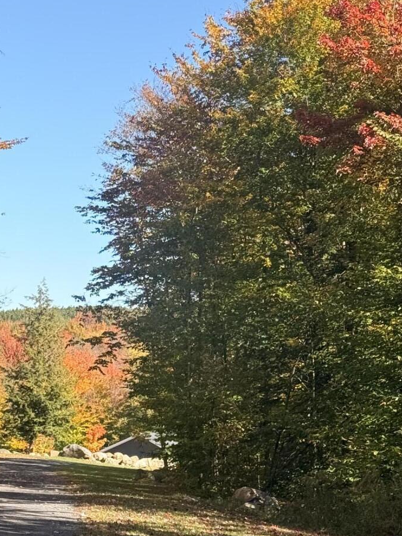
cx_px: 99
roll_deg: -1.8
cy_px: 237
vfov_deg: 18.5
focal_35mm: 106
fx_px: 1642
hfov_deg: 13.9
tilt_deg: +4.8
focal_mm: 6.76
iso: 80
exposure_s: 1/1642
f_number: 1.78
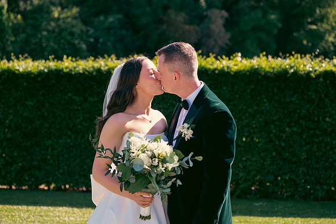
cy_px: 112
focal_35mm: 80
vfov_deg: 17.1
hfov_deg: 25.4
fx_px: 747
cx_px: 168
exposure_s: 1/640
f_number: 3.5
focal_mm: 80
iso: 200
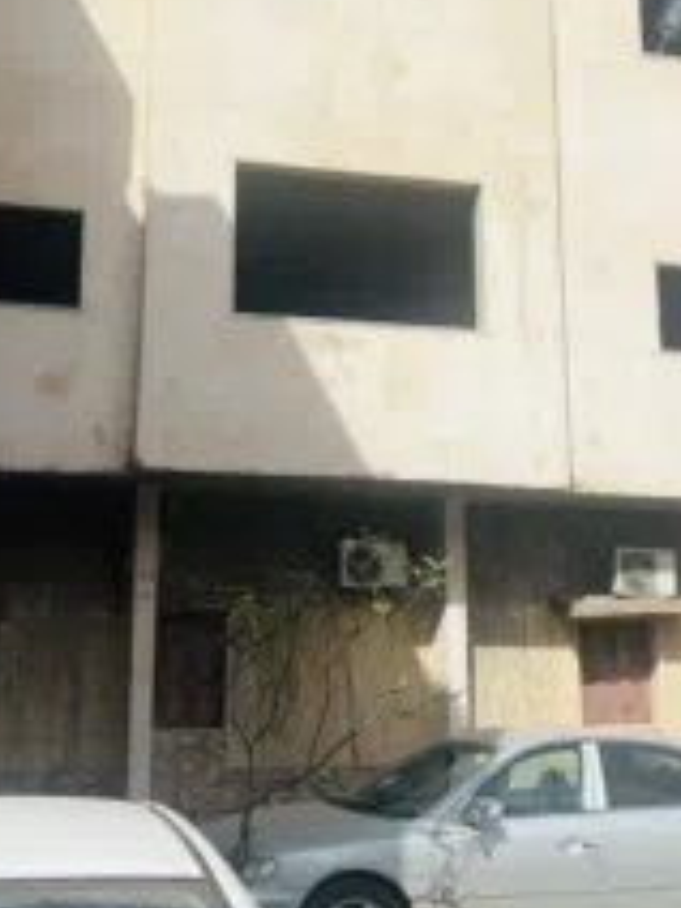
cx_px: 300
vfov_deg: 38.7
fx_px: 1285
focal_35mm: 49
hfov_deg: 29.6
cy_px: 343
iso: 50
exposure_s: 1/7463
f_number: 1.5
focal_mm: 5.7
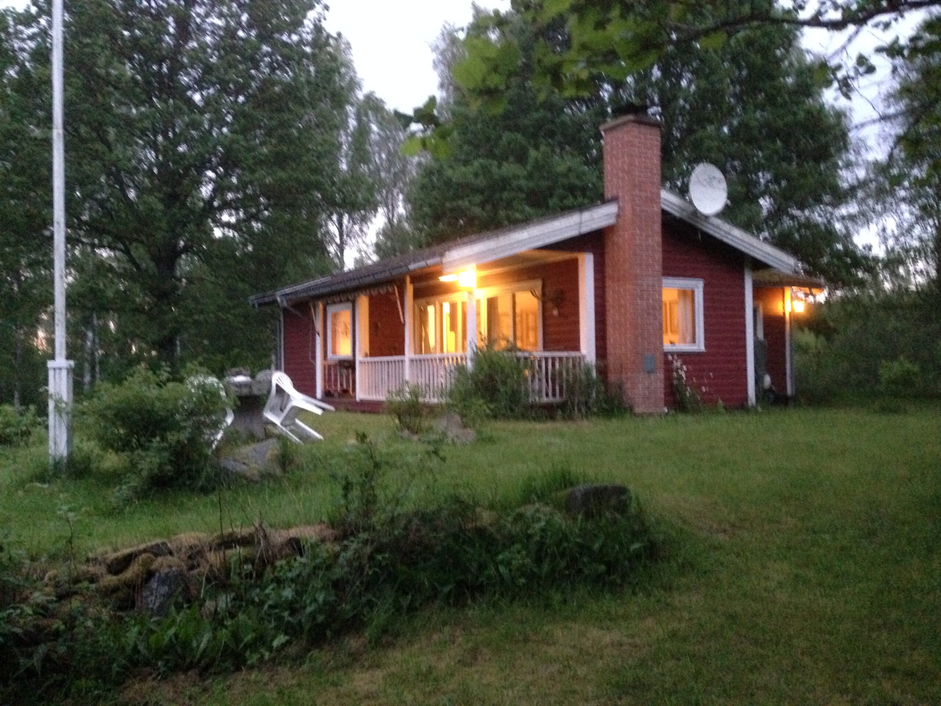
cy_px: 353
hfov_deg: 55.4
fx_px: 897
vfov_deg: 42.9
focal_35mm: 33
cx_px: 470
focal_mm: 4.12
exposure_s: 1/15
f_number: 2.4
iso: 640
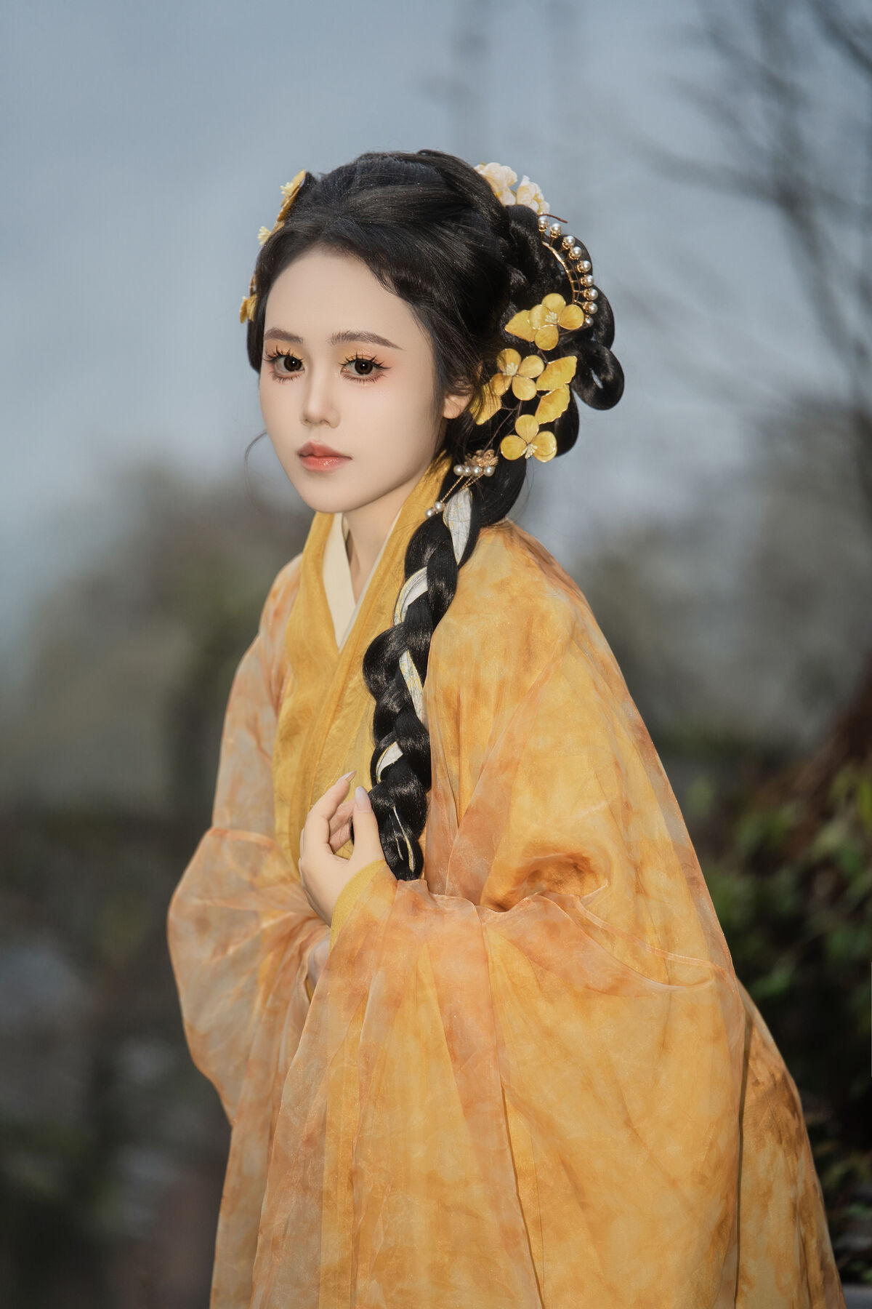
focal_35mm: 136
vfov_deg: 15.1
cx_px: 436
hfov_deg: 10.1
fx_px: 4941
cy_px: 654
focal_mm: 136
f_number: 2.8
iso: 250
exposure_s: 1/125
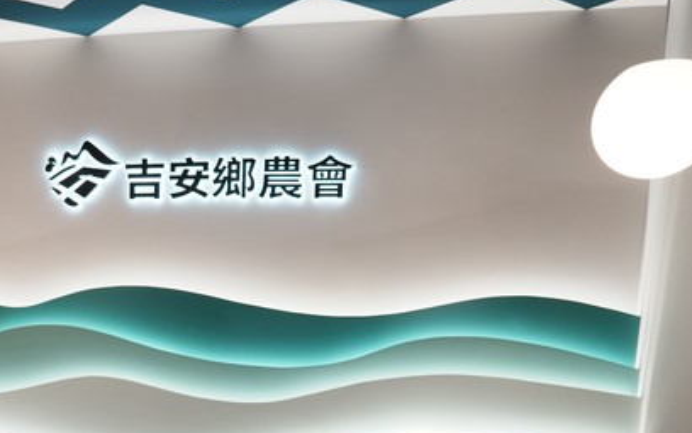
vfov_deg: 30.3
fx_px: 754
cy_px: 407
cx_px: 188
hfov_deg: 47.7
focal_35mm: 40
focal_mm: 20
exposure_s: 1/100
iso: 400
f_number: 4
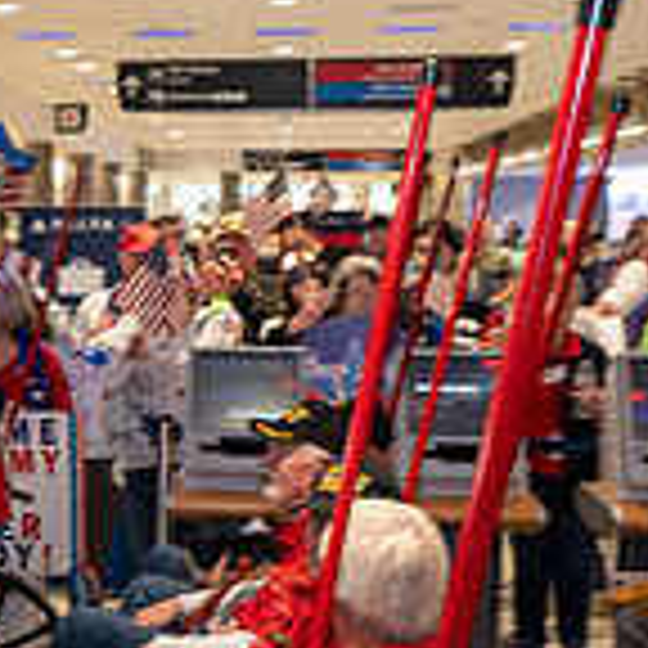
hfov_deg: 20.2
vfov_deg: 21.1
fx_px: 1737
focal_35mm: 82
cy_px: 333
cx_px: -58
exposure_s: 1/60
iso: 1250
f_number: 4.5
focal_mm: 24
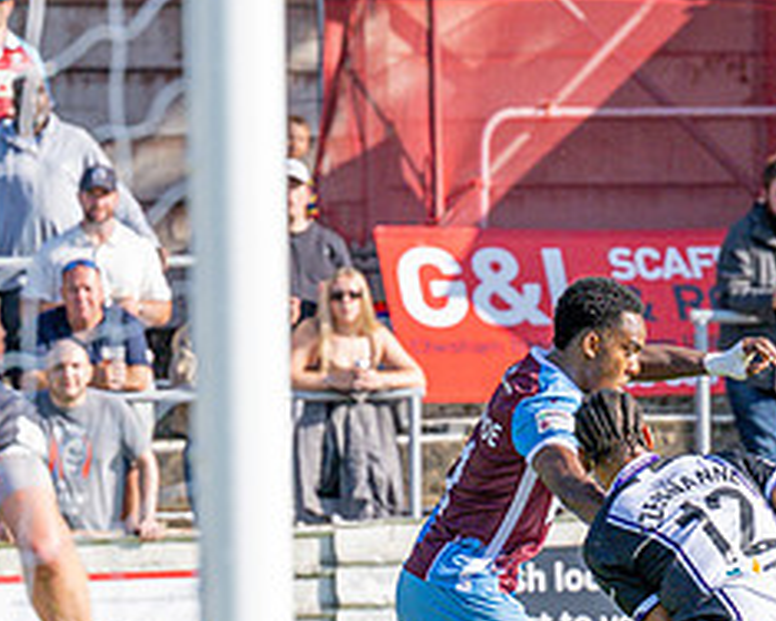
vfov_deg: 2.5
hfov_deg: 3.1
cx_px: 190
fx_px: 14354
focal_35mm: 625
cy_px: 699
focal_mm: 145
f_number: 4
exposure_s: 1/2500
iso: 400
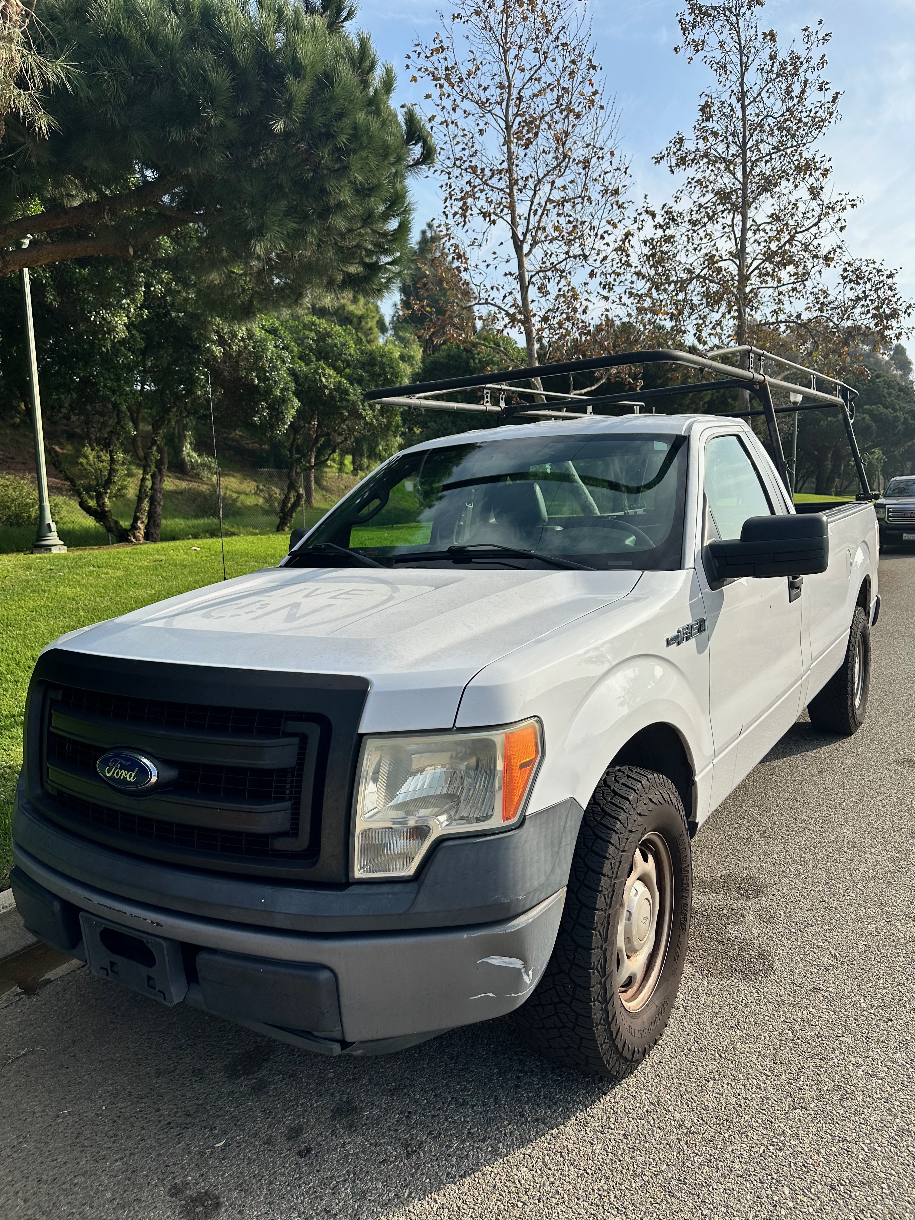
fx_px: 846
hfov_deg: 56.8
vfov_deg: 71.6
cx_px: 458
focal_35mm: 24
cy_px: 610
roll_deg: +1.4
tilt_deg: -6.3
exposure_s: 1/4545
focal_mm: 6.86
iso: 80
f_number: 1.78
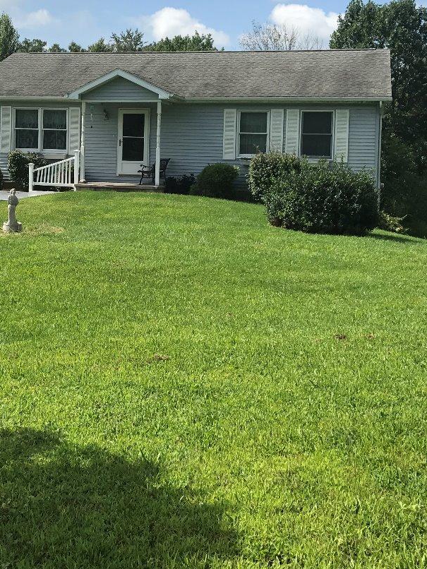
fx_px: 822
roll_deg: -1.7
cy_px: 189
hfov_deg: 28.9
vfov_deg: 37.8
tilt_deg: +0.0
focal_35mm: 50
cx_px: 135
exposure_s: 1/2817
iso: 20
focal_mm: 3.99
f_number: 1.8
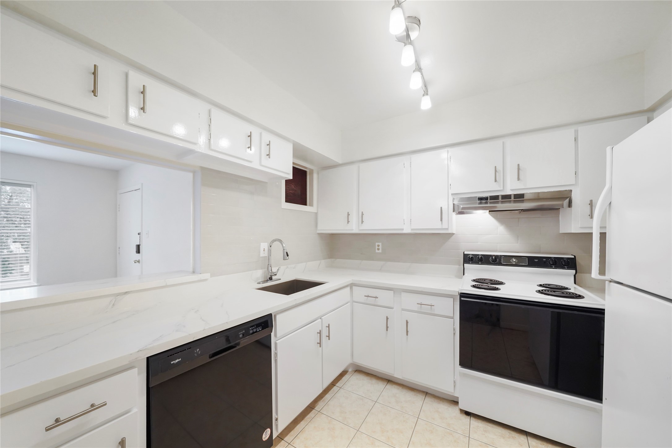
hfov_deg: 112.6
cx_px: 336
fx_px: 224
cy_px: 224
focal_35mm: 12
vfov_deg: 90.0
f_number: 8
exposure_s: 1/30
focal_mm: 12
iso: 250
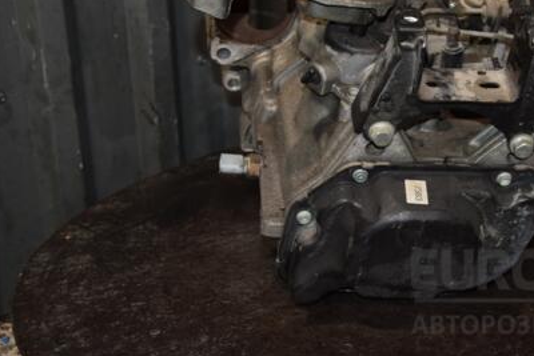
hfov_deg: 27.8
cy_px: 92
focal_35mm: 72
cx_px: 386
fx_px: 1068
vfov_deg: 18.8
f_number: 5
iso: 800
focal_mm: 32
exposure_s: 1/60
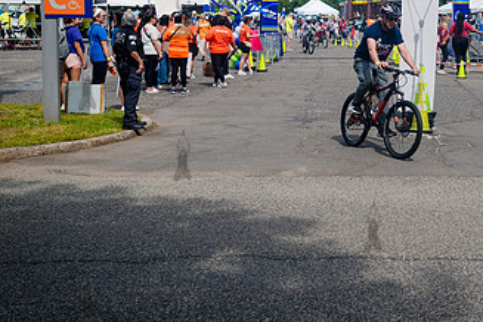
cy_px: 83
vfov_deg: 21.7
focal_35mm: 62
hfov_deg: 31.7
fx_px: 832
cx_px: 372
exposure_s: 1/1600
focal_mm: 35
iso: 200
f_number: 4.5
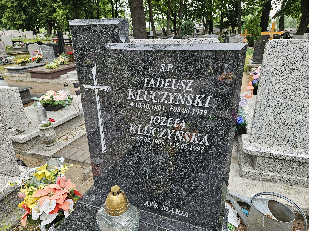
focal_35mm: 23
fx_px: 205
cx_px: 154
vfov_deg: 58.9
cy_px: 116
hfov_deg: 73.9
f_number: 1.8
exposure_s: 1/180
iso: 100
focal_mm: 5.4
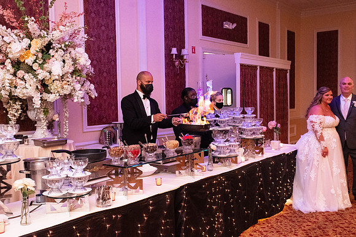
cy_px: 118
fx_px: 396
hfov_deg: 48.4
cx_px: 178
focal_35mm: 40
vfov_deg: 33.4
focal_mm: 40
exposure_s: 1/80
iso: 6400
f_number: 4
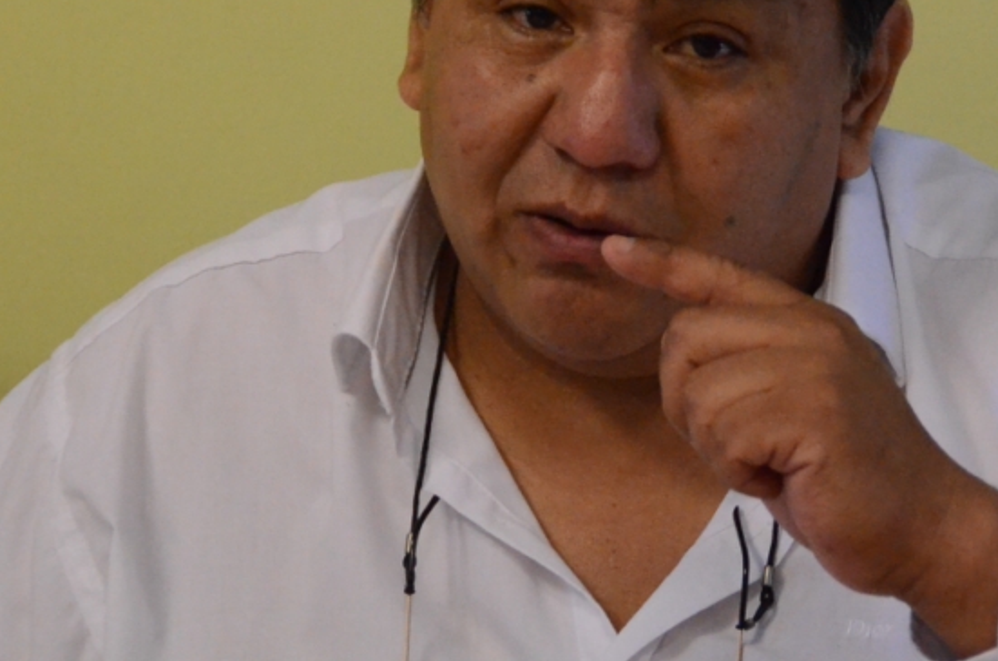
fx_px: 8104
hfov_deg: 7.0
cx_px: 663
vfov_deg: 4.7
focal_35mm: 293
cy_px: 192
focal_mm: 105
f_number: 5.3
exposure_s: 1/500
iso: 6400
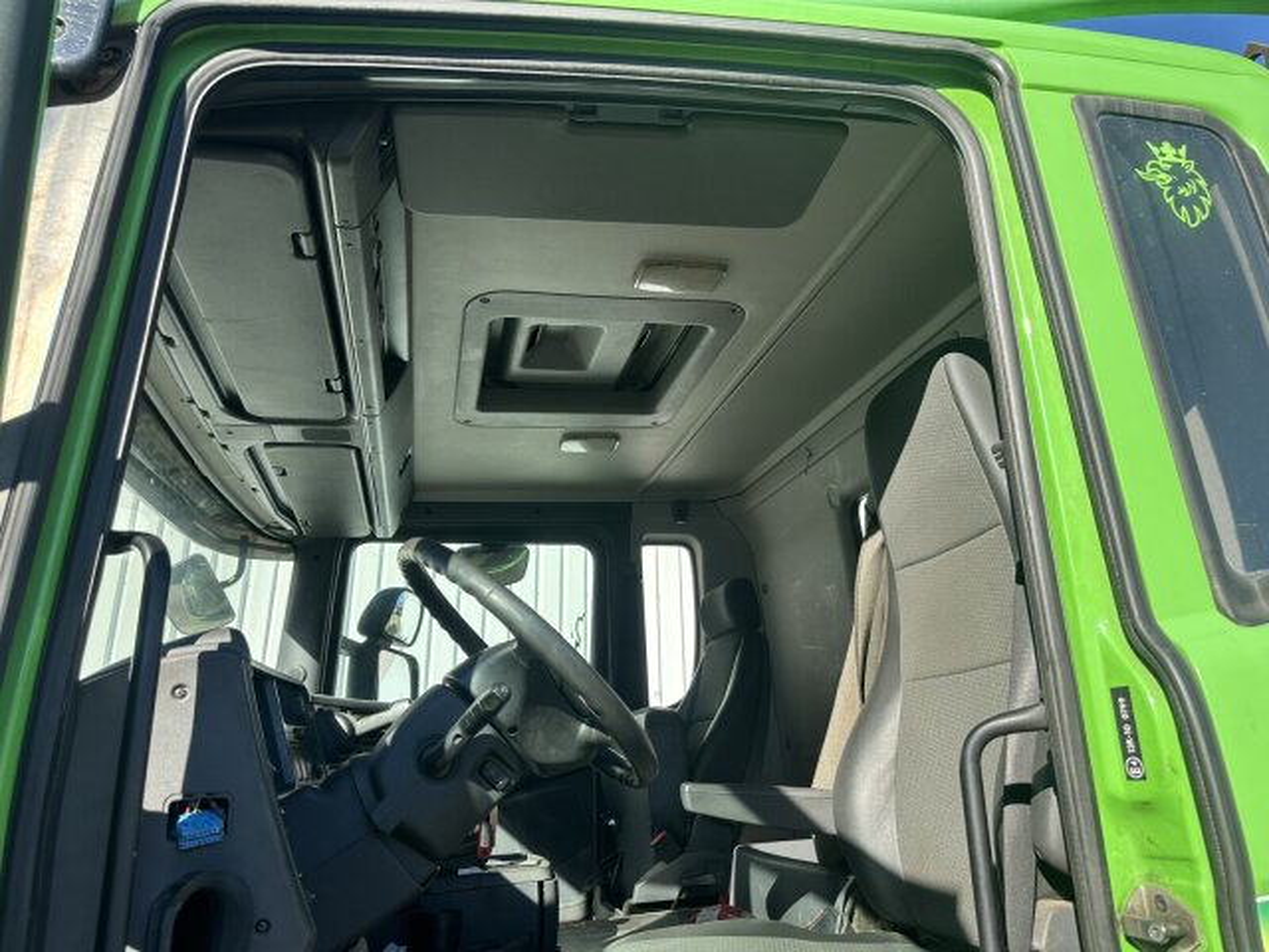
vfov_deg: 56.8
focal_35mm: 24
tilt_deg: +19.3
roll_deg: +0.3
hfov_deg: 71.6
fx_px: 880
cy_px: 476
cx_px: 634
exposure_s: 1/1473
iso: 80
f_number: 1.78
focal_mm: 6.86
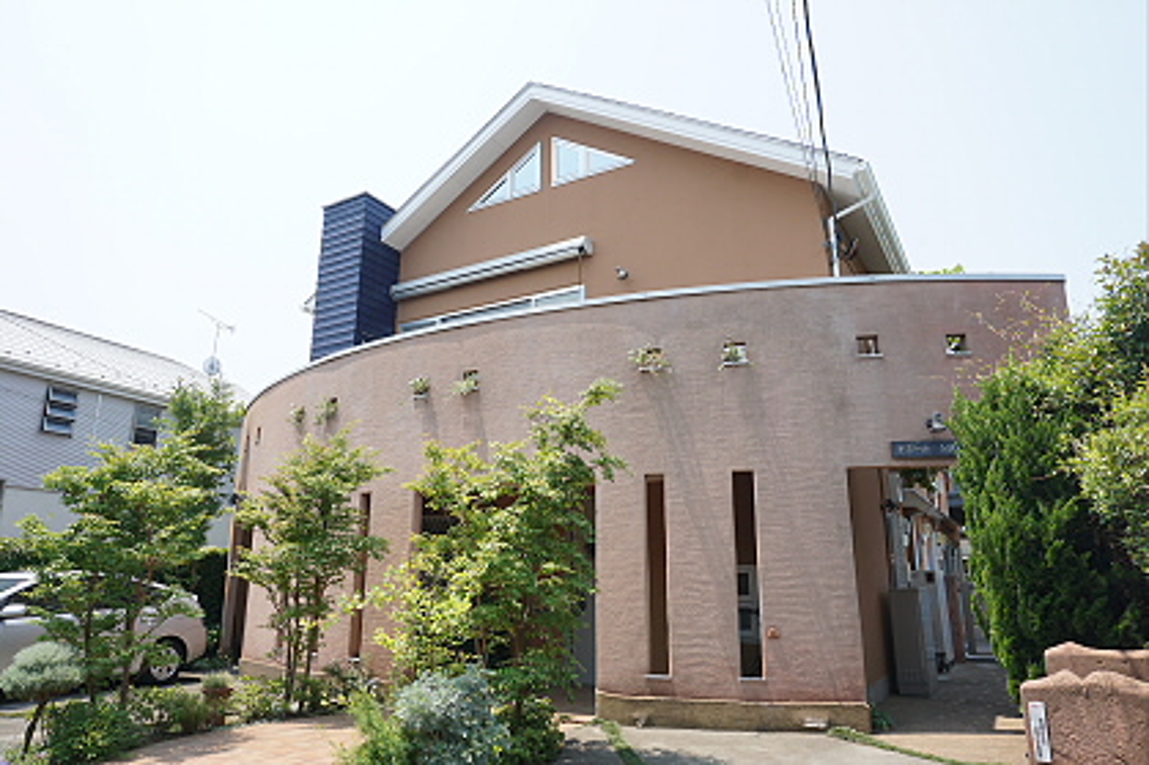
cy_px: 382
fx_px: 766
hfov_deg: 73.8
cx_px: 574
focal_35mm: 24
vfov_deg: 53.1
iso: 100
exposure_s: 1/125
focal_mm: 16
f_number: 8
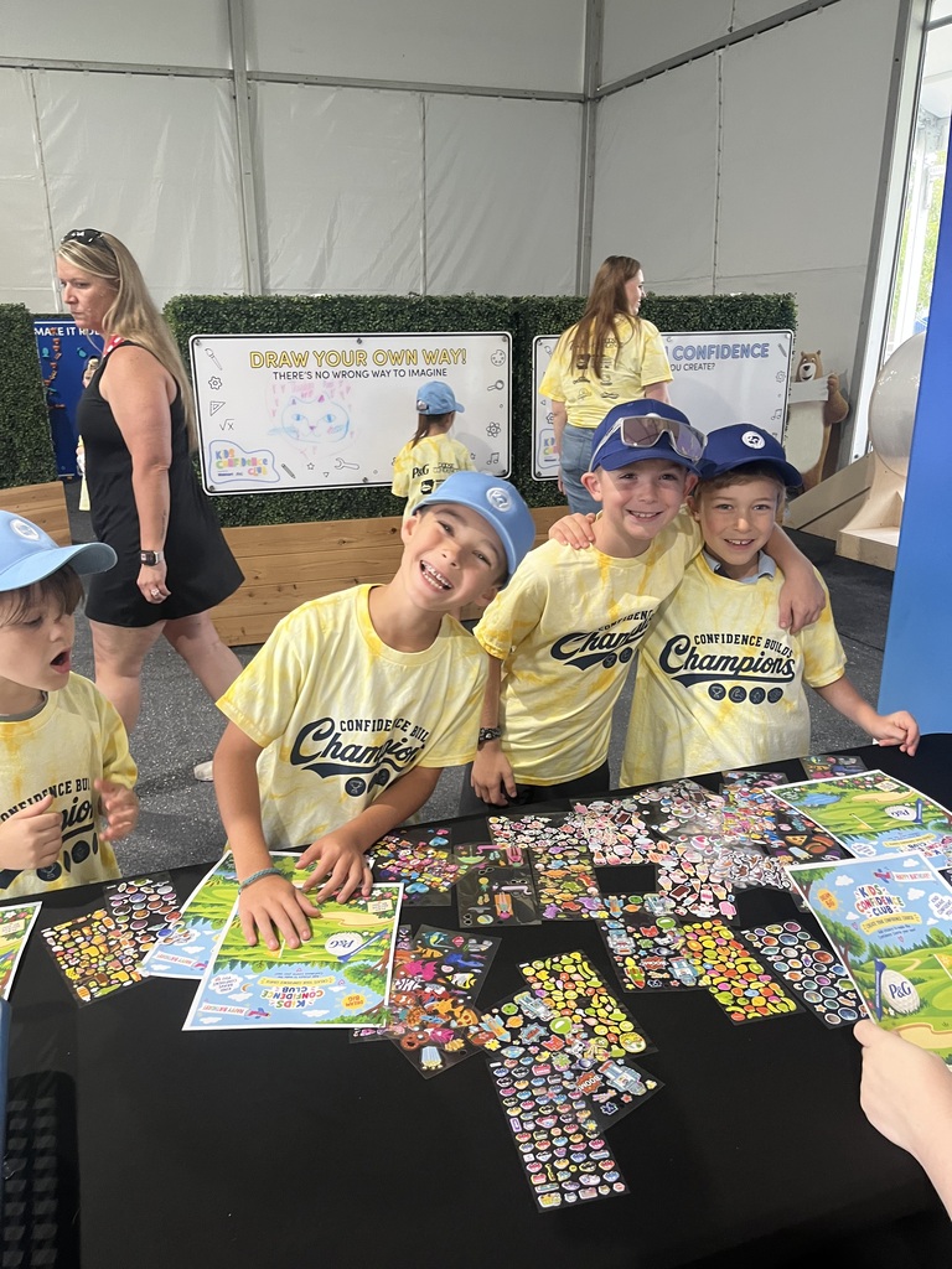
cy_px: 634
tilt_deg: -19.5
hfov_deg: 53.1
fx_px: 953
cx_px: 476
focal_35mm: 26
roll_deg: -1.1
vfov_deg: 67.3
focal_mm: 5.1
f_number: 1.6
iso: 200
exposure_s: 1/60
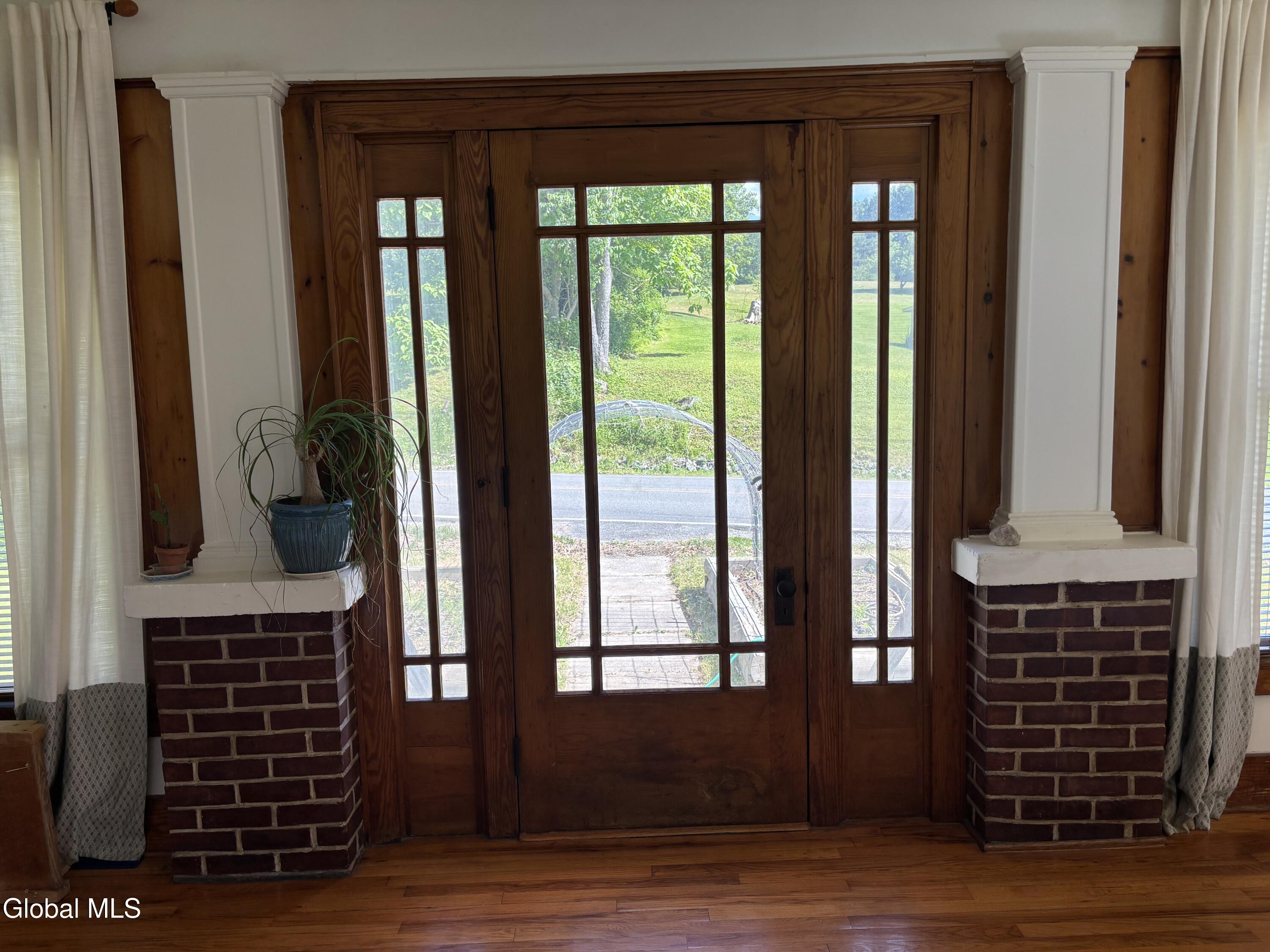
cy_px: 476
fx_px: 954
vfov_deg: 53.1
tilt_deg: -6.7
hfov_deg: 67.3
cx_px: 635
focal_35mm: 26
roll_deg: +1.5
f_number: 1.6
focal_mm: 5.96
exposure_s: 1/244
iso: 40
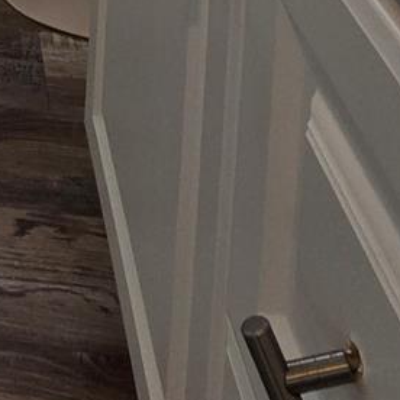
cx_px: -159
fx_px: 837
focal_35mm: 64
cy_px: -494
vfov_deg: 16.3
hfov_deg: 23.0
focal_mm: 2.2
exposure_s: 1/120
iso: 80
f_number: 2.2
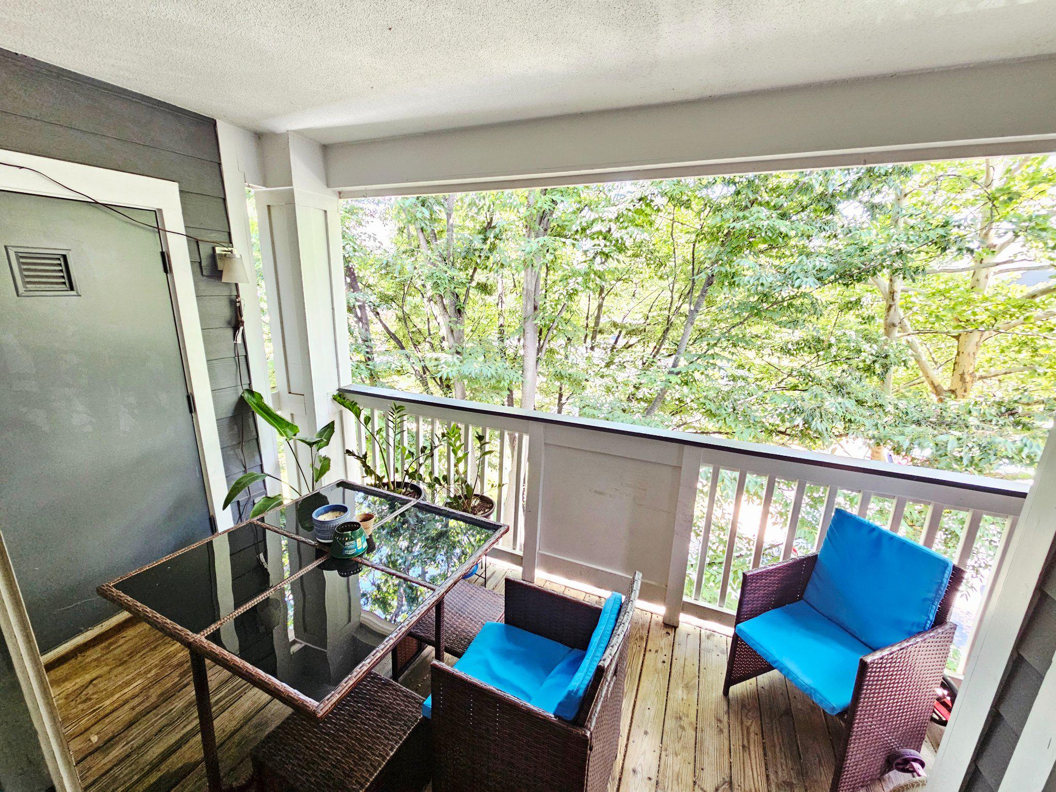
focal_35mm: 13
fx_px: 397
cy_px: 396
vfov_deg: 89.9
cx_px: 528
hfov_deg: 106.2
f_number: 2.2
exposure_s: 1/60.2
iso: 250
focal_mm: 2.2
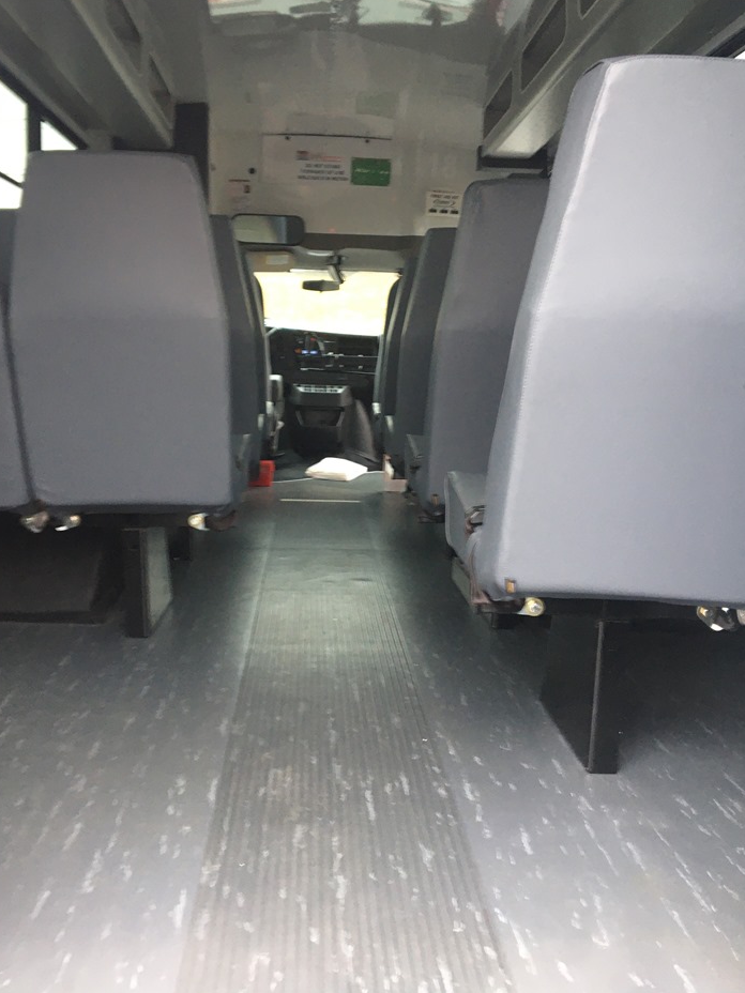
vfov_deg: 56.7
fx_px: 918
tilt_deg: -8.0
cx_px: 345
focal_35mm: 32
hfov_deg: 44.1
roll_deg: -0.9
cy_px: 447
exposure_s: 1/30
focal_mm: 4.15
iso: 50
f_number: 2.2
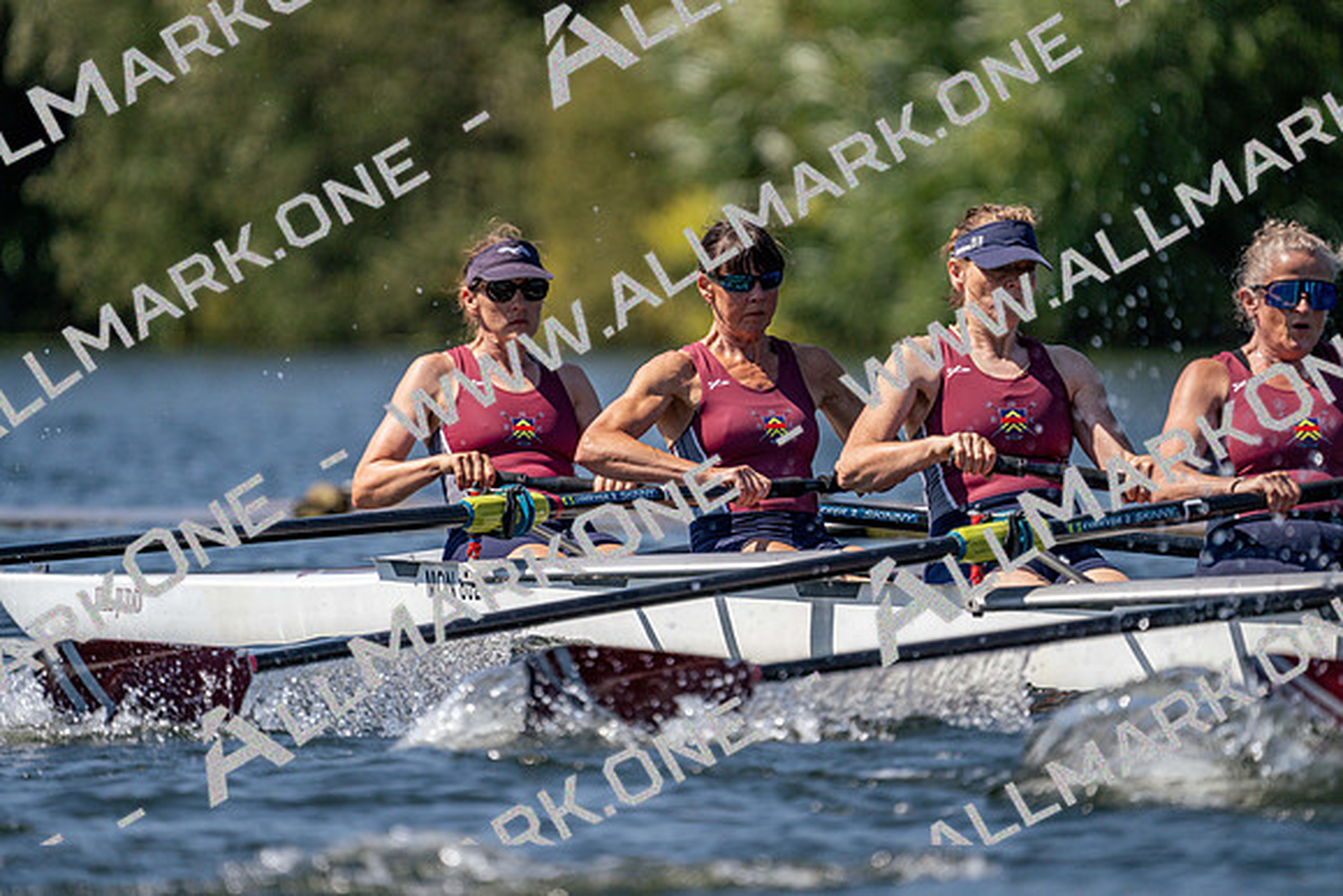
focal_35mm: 600
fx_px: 22388
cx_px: 672
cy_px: 448
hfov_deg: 3.4
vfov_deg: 2.3
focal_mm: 600
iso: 250
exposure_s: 1/2000
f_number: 6.3
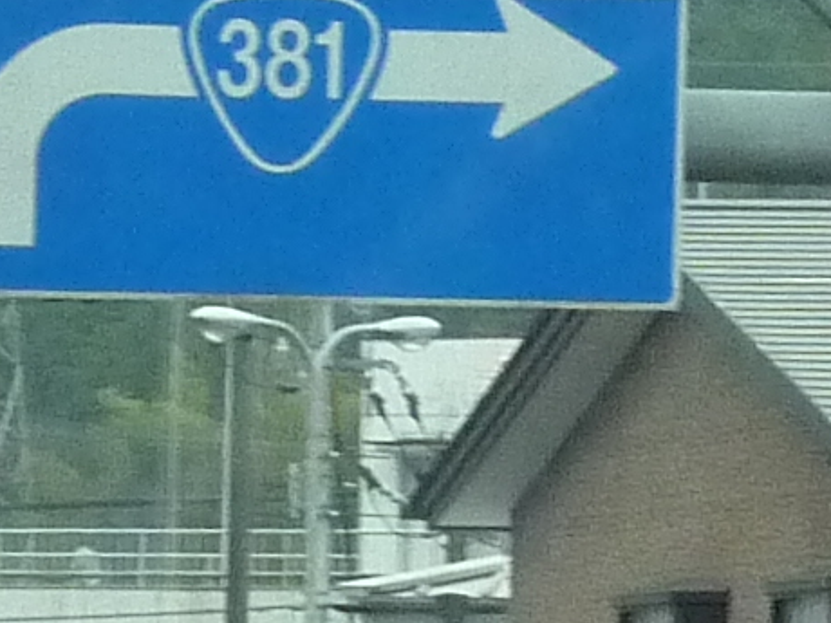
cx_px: 1201
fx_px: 12939
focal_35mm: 539
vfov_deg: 2.8
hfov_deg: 3.7
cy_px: -22
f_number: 4.1
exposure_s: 1/320
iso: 400
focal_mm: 11
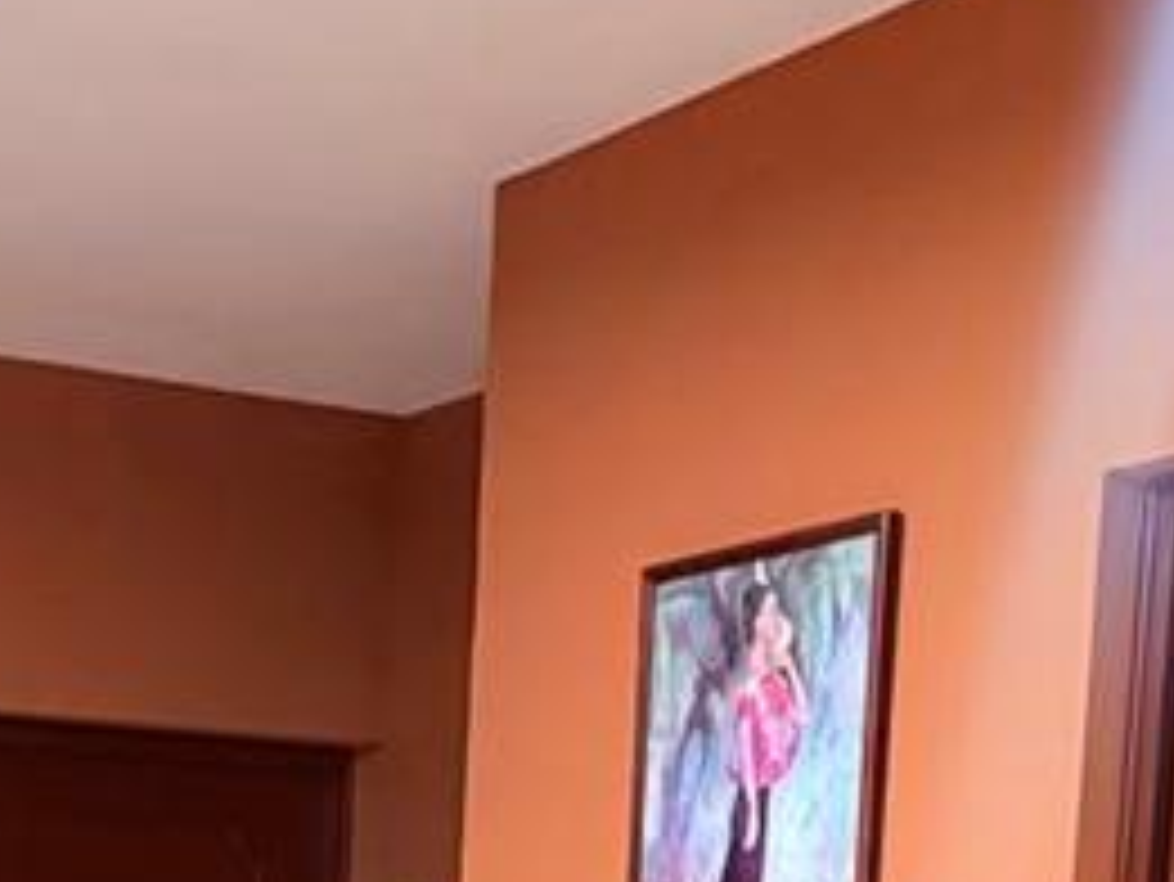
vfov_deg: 14.0
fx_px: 3189
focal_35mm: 94
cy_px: 1593
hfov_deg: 20.4
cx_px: 72
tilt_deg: -8.6
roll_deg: -1.1
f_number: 1.78
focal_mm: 6.76
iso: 1000
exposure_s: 1/40
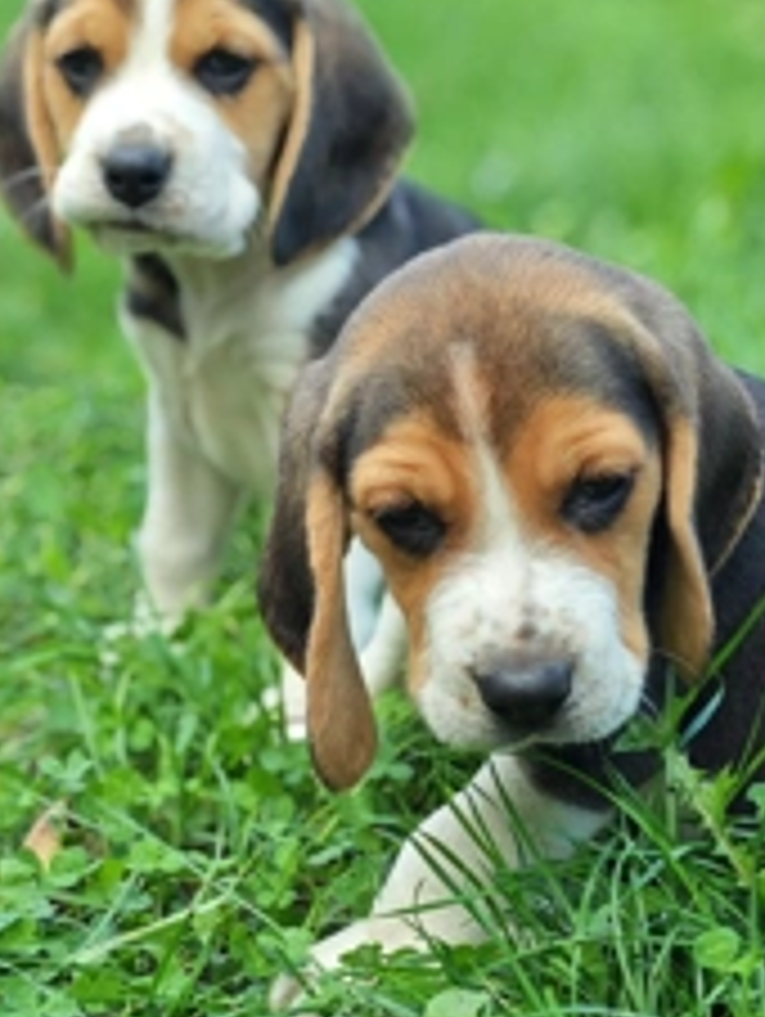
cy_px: 634
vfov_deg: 18.5
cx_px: 508
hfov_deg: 14.0
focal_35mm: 106
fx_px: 3118
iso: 64
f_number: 2
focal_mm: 9
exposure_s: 1/100
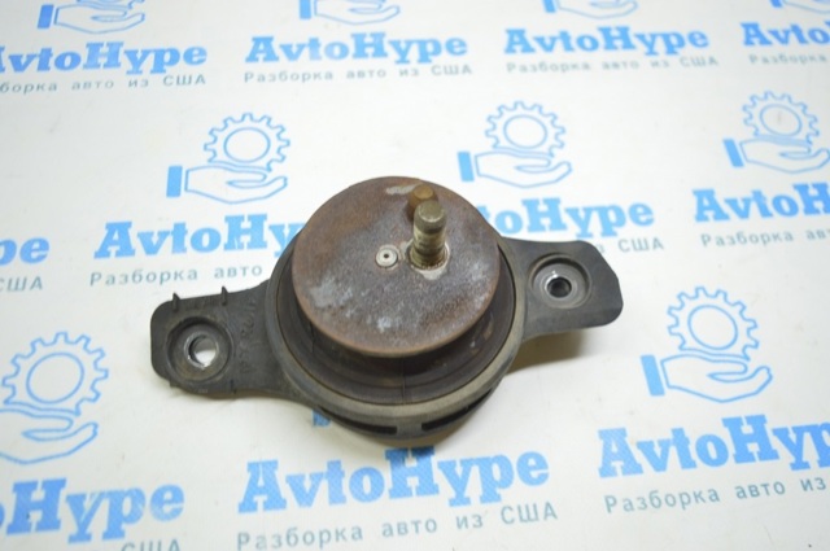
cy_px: 276
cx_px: 415
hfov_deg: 57.3
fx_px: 760
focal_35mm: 33
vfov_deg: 39.9
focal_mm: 22
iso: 400
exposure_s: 1/40
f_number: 3.8
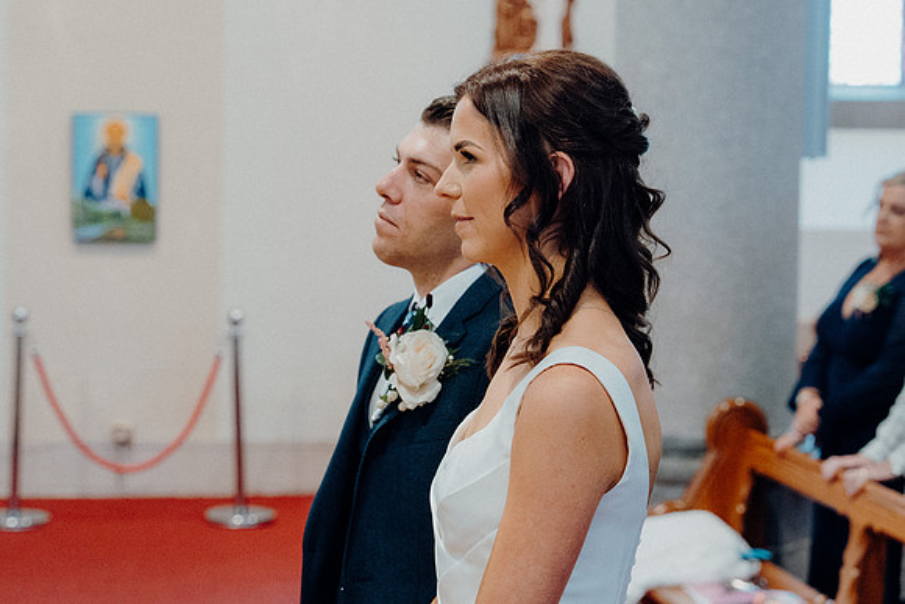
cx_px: 452
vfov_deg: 15.7
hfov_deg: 23.4
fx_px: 2187
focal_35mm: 87
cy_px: 302
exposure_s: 1/160
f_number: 3.5
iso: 3200
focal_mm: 58
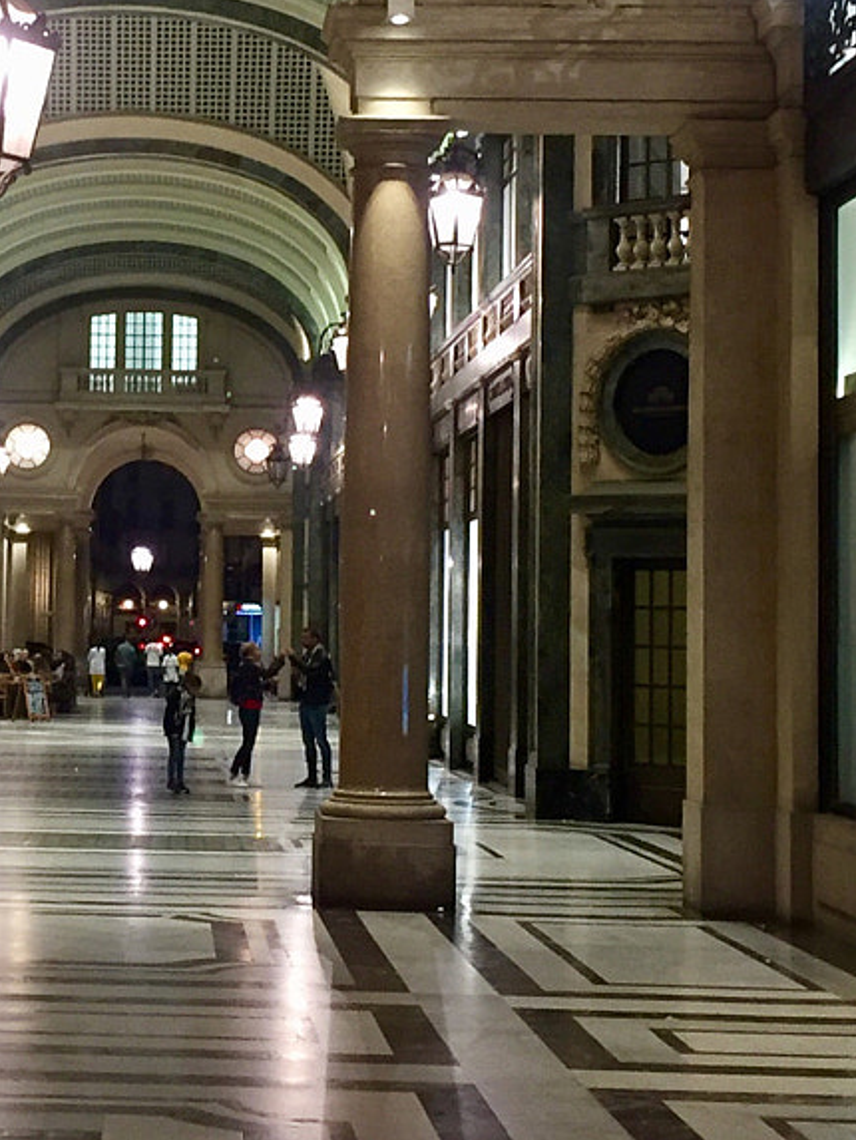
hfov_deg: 17.9
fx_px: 2670
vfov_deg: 24.1
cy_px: 426
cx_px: 78
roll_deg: -1.4
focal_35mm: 81
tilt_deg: +4.7
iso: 125
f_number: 2.2
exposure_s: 1/33
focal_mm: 4.15
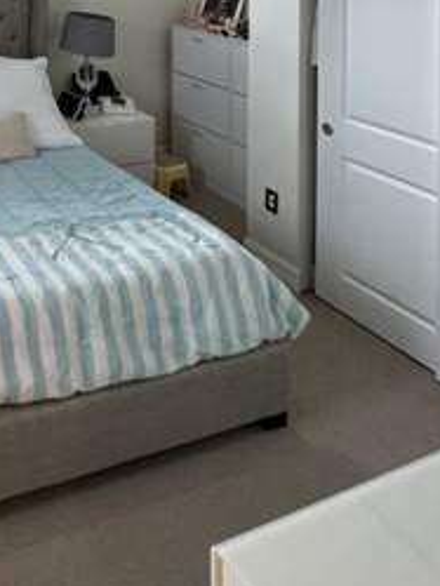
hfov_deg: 33.7
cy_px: -78
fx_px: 610
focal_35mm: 36
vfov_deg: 40.2
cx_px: -61
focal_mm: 2.22
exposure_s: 1/120
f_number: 2.2
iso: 160
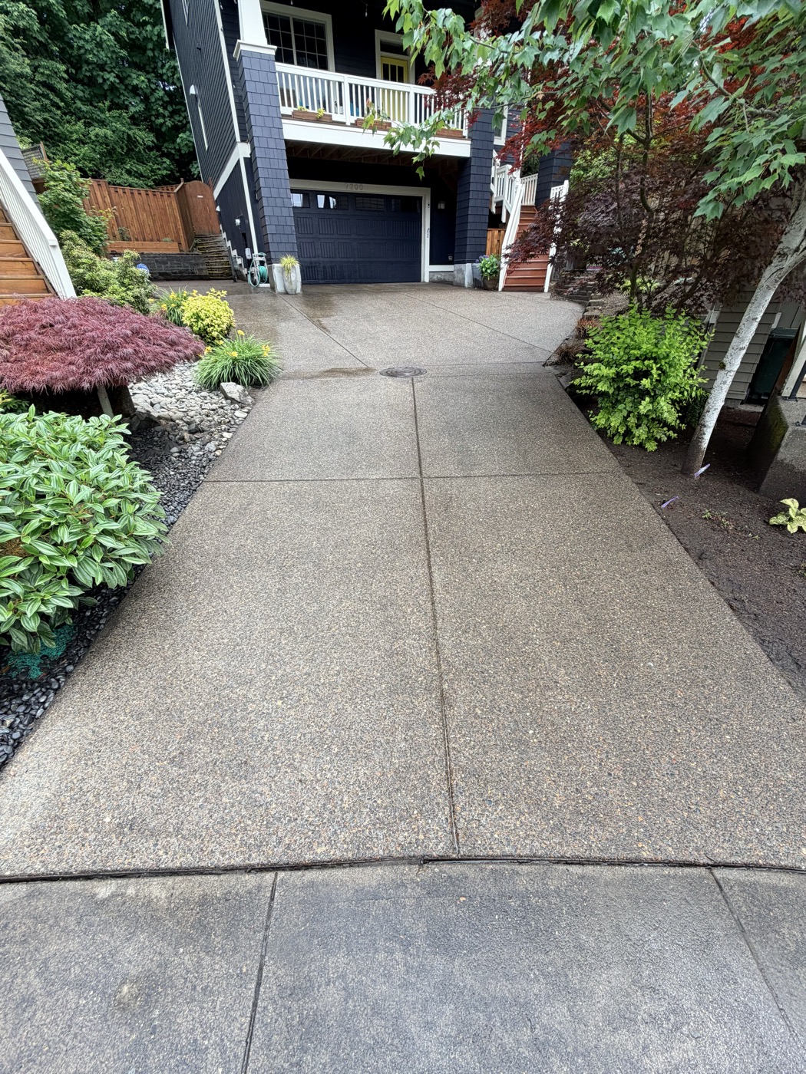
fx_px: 435
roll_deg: -1.3
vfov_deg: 102.1
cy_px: 537
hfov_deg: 85.7
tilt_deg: -31.8
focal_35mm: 14
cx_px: 403
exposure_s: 1/221
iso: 40
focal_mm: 2.22
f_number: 2.2
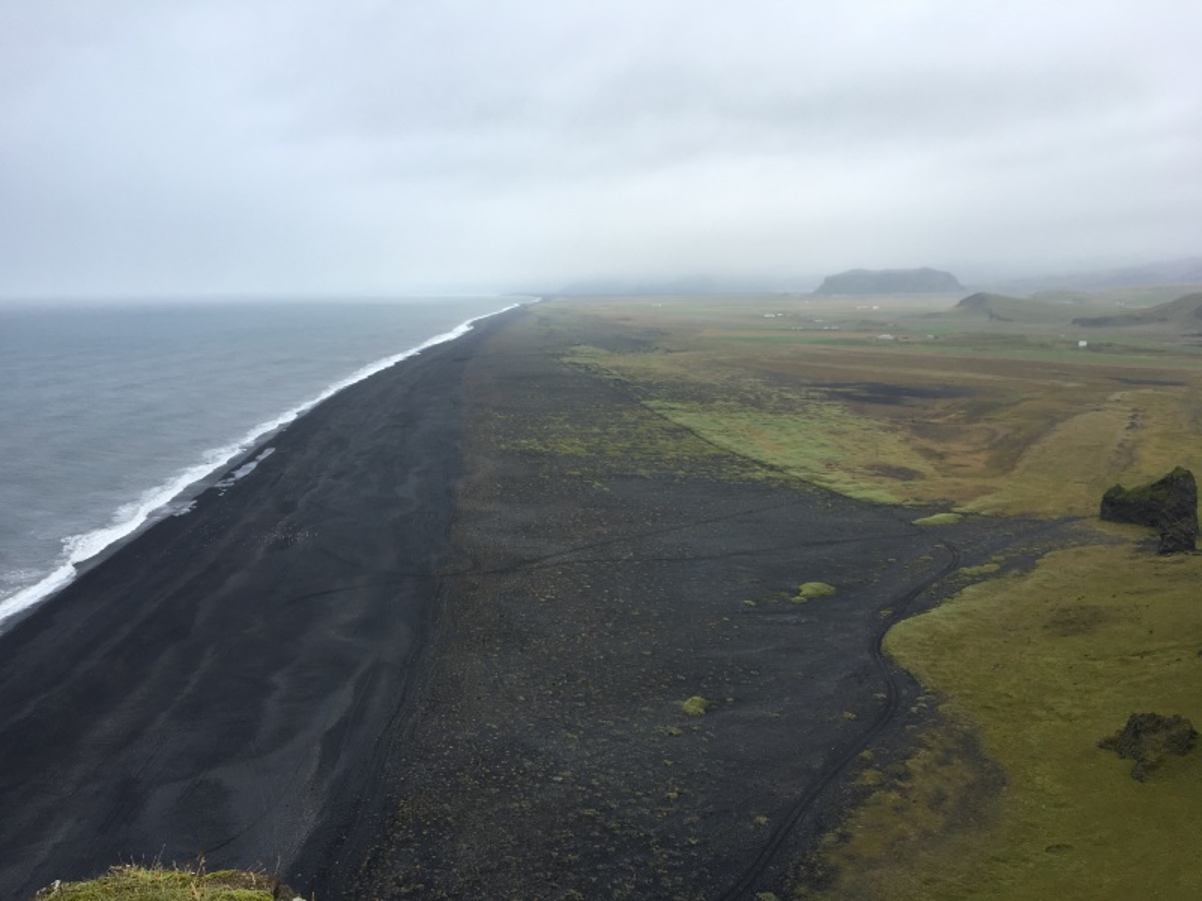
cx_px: 601
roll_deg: +0.2
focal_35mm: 29
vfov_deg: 48.2
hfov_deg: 61.7
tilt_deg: -9.9
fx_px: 1007
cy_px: 450
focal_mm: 4.15
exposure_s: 1/641
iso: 25
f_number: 2.2
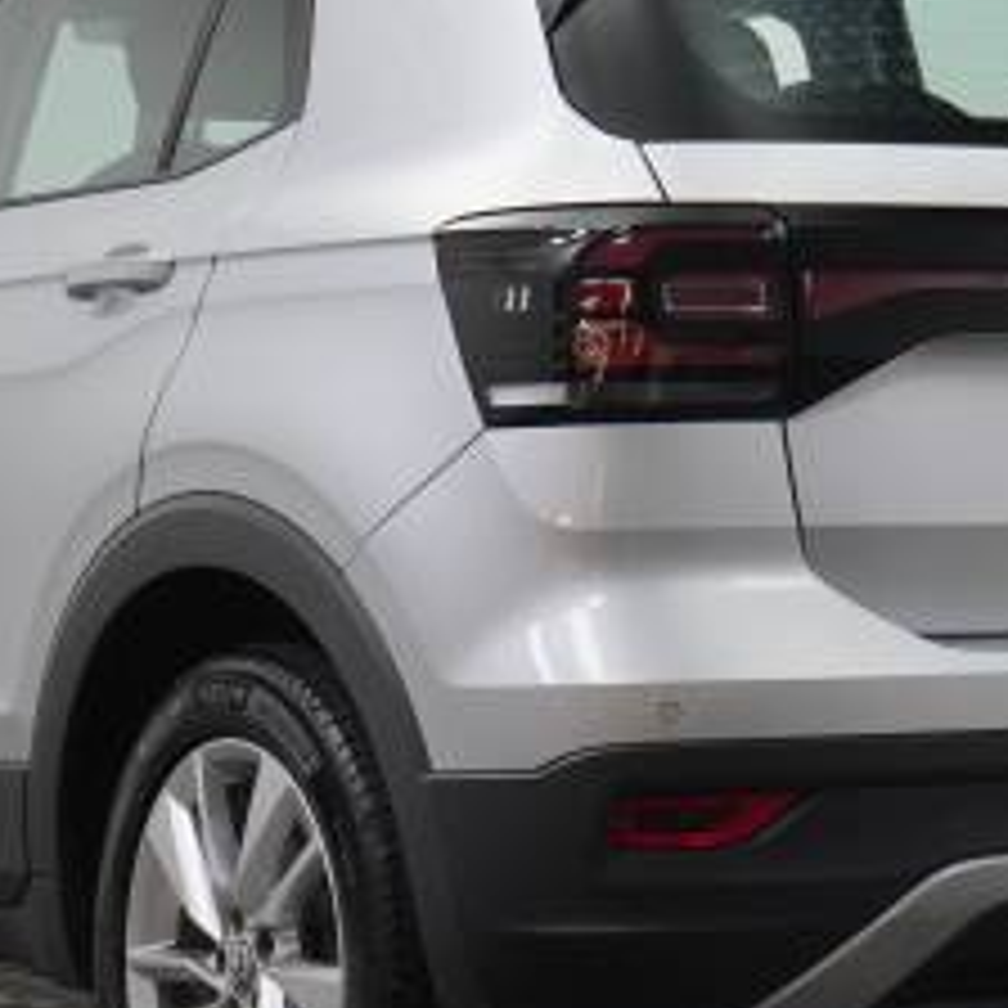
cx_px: 608
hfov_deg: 12.3
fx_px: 4685
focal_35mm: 142
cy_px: 522
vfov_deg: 12.3
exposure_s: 1/200
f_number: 5.6
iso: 2000
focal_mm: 39
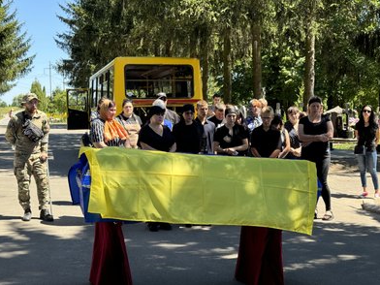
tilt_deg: -3.8
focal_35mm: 49
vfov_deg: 29.7
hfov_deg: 38.9
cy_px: 141
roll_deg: +0.9
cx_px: 191
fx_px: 538
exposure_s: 1/645
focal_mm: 6.76
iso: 64
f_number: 1.78
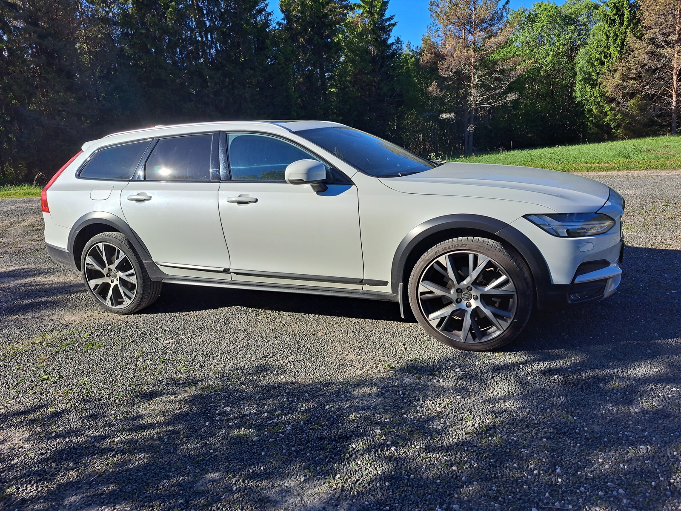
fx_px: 472
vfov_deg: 56.8
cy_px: 256
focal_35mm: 24
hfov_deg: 71.6
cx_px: 340
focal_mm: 5.23
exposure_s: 1/2024
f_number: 1.8
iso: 50
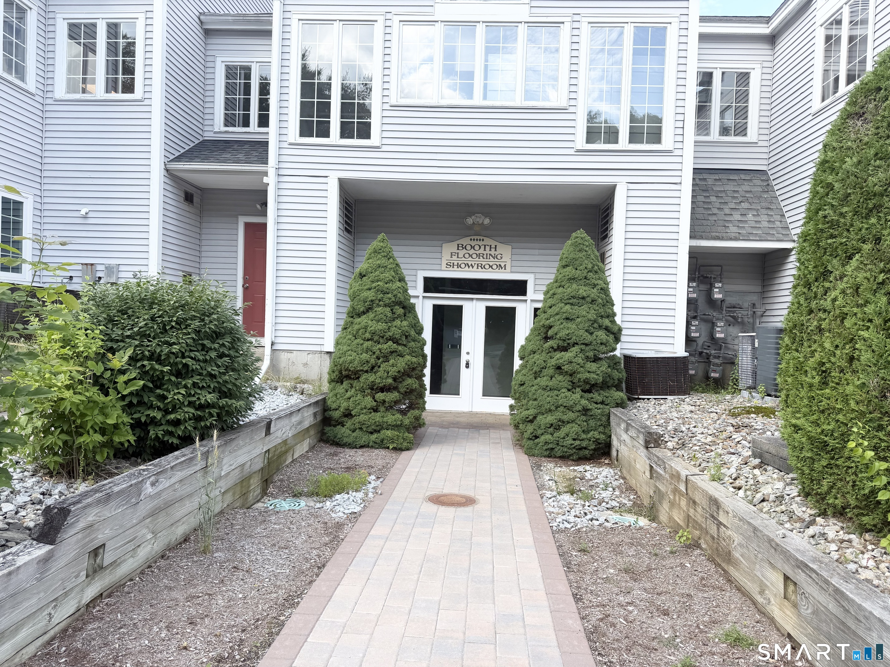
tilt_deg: -0.9
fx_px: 617
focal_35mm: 24
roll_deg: -1.7
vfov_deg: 56.8
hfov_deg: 71.6
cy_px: 334
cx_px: 445
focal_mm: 6.76
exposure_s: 1/1292
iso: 80
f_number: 1.78
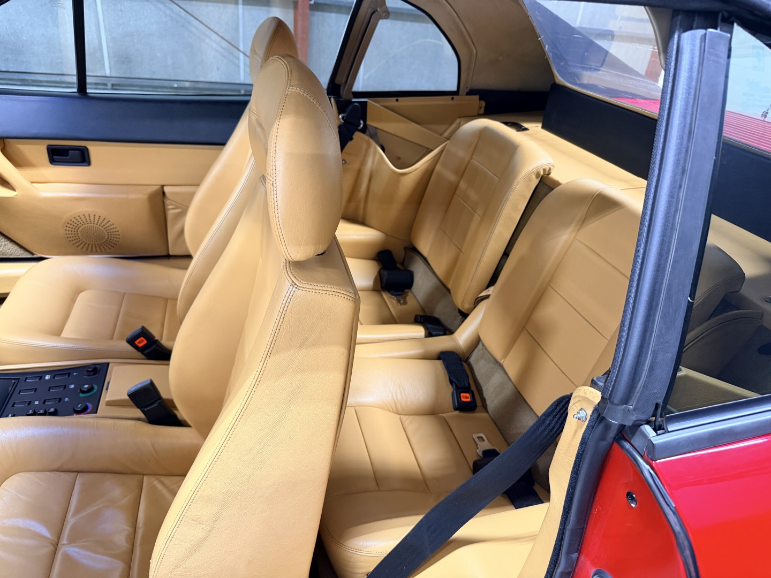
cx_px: 386
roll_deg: -6.7
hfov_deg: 71.6
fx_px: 535
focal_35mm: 24
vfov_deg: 56.8
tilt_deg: -27.8
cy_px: 289
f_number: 1.78
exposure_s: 1/60
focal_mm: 6.76
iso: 400
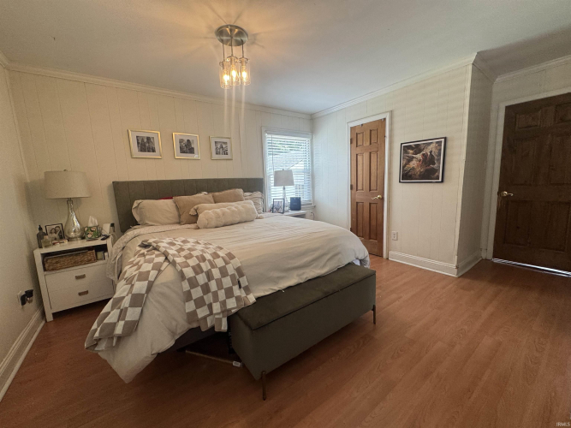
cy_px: 214
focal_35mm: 14
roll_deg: +2.2
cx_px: 286
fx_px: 231
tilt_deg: -8.3
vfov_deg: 85.7
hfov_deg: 102.1
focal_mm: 2.22
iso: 125
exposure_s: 1/120
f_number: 2.2
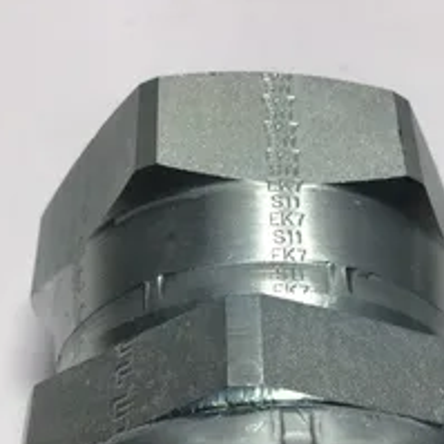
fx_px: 798
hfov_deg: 30.9
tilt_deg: -58.8
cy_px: 321
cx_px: 286
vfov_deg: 30.7
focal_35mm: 55
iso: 25
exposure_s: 1/120
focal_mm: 3.3
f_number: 2.4
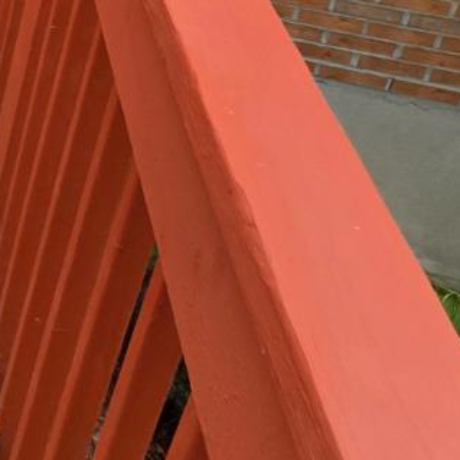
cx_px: -402
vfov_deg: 23.5
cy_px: -273
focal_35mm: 54
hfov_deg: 20.4
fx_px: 812
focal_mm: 2.2
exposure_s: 1/414
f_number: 1.9
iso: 40
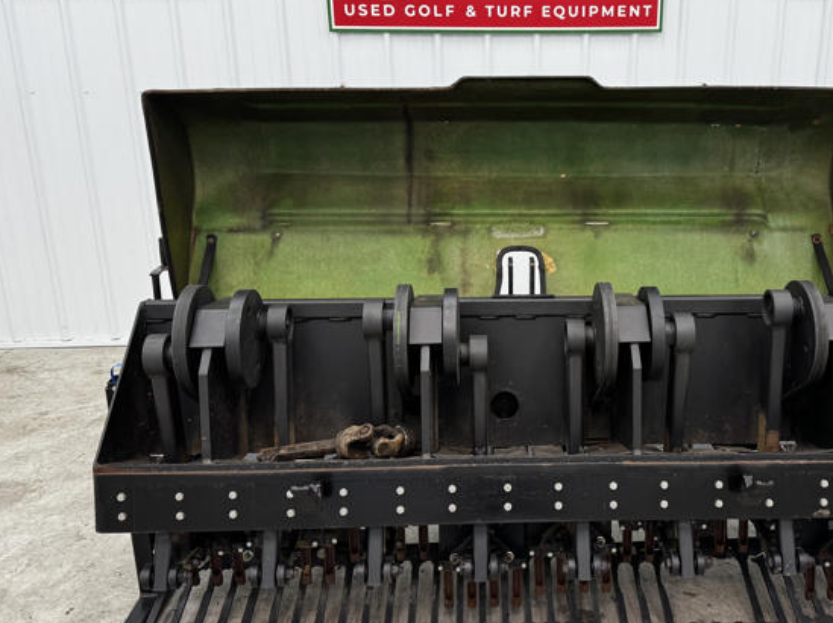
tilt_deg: -17.6
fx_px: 842
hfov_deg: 52.1
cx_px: 523
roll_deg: -0.3
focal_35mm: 35
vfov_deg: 40.6
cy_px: 276
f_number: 1.78
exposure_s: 1/120
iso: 100
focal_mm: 6.76
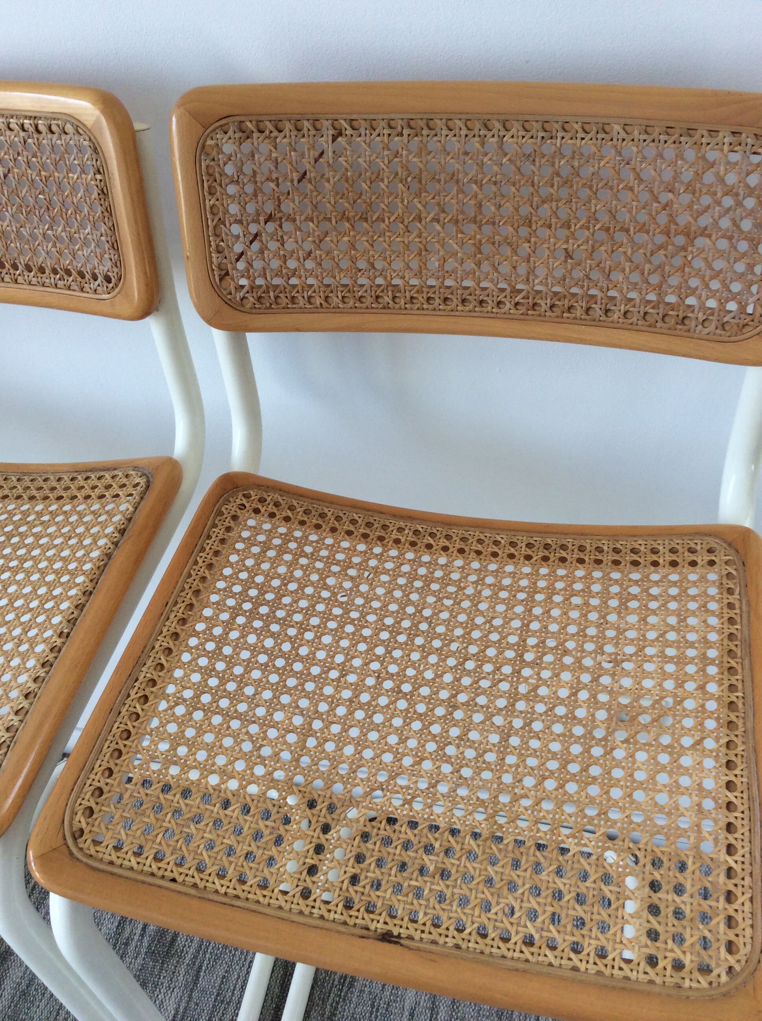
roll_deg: +7.1
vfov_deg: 56.9
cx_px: 381
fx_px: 942
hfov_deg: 44.1
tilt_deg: -44.0
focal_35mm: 32
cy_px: 510
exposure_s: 1/100
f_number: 2.4
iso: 50
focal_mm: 3.3
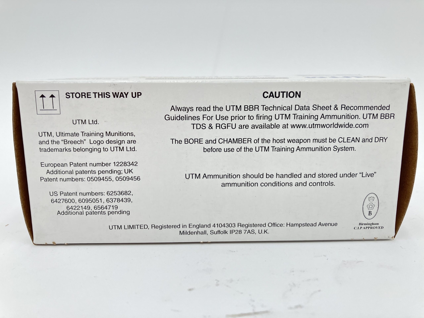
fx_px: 343
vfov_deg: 49.7
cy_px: 159
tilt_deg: -12.6
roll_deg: -0.6
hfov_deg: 63.4
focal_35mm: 28
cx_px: 212
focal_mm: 3.99
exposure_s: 1/121
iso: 40
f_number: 1.8
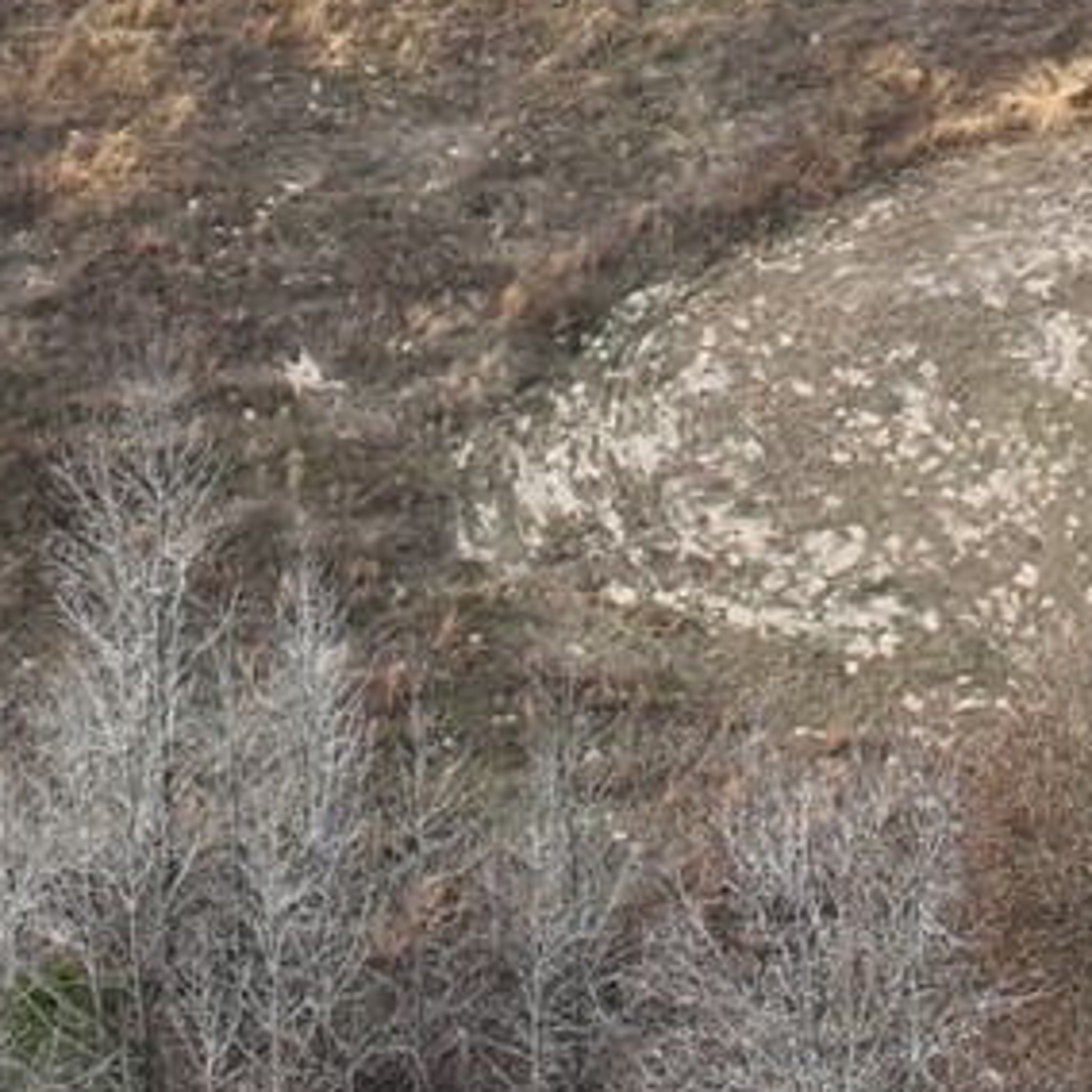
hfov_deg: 11.4
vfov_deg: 11.0
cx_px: 767
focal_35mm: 153
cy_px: -548
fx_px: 5461
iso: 100
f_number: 4.5
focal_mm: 12.29
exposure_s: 1/320
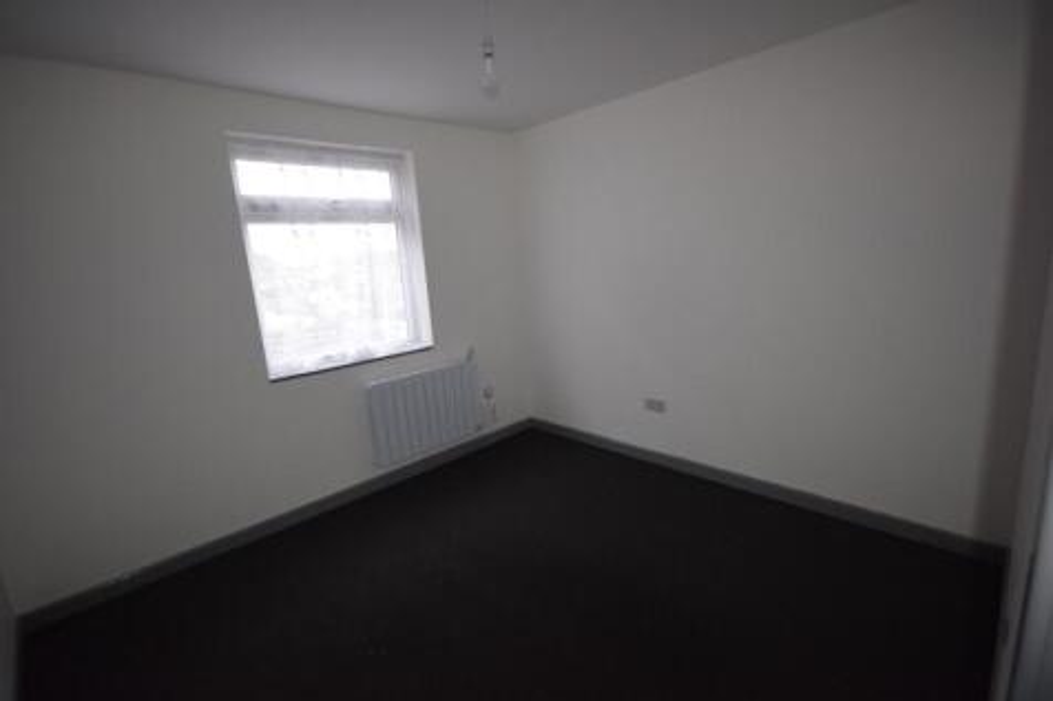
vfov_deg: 72.0
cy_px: 350
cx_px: 526
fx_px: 482
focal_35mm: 16
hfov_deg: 95.0
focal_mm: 11
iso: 1100
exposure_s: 1/60
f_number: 4.2
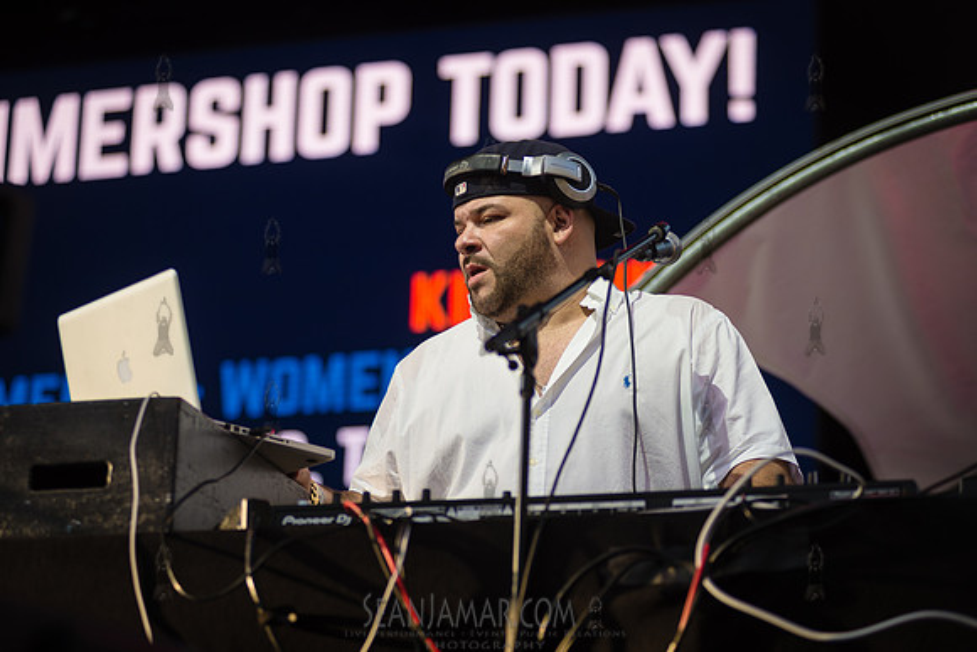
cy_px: 326
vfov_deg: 13.7
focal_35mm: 100
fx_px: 2714
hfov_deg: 20.4
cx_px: 488
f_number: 3.2
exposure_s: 1/500
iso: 160
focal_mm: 100
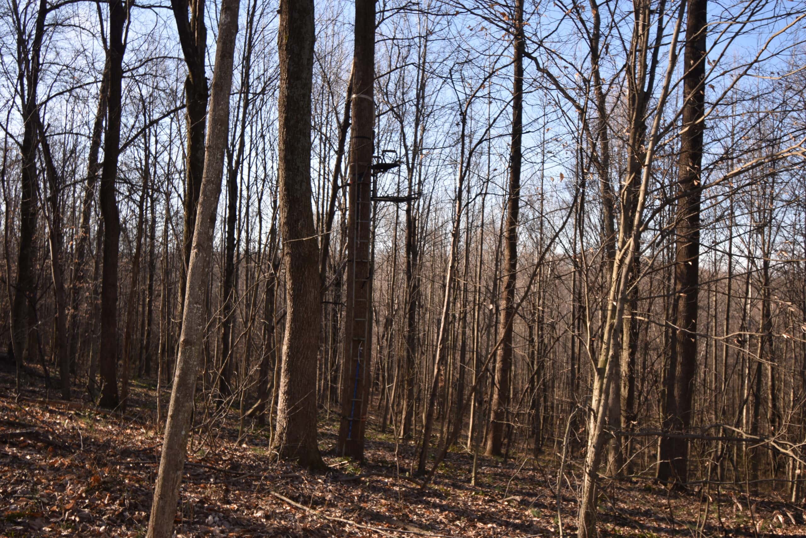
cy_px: 269
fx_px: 672
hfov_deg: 61.9
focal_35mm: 30
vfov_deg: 43.6
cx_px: 403
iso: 100
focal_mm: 20
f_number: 5.6
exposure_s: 1/160
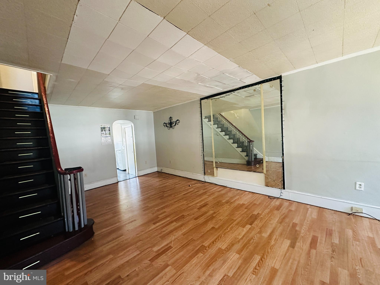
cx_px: 190
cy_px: 142
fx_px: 154
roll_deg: +3.6
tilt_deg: -2.3
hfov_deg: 102.1
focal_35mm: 14
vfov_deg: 85.7
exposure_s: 1/60
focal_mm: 2.22
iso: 1000
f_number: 2.2
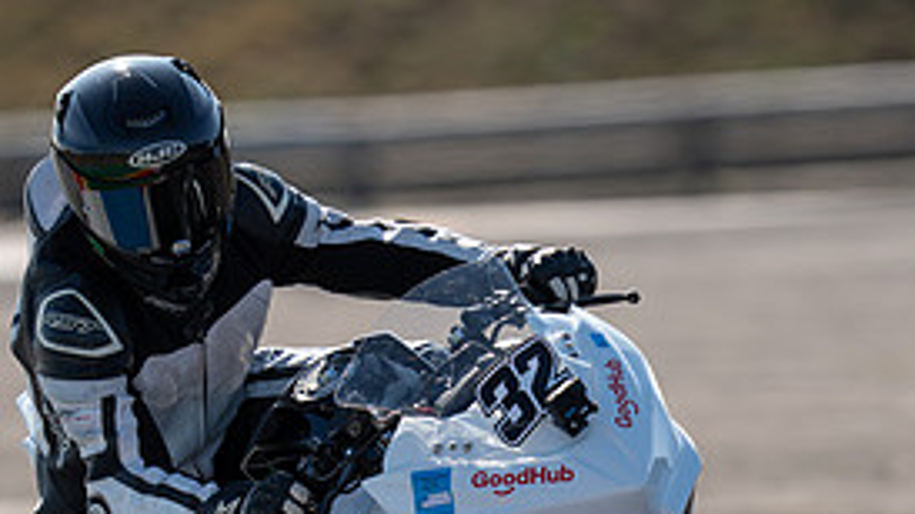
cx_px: 460
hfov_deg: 2.3
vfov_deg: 1.3
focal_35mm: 939
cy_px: 535
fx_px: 22778
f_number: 4.5
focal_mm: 400
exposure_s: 1/500
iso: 80
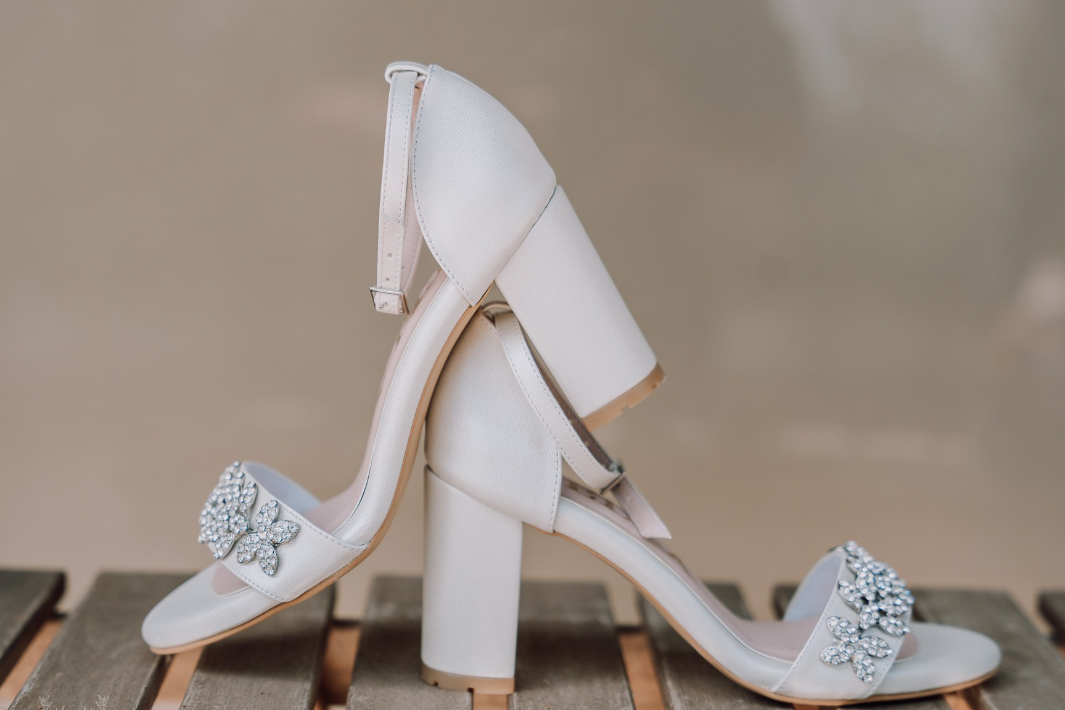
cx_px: 554
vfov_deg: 16.5
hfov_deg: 24.5
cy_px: 377
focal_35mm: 83
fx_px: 2455
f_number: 2.8
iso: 100
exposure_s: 1/800
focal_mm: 70
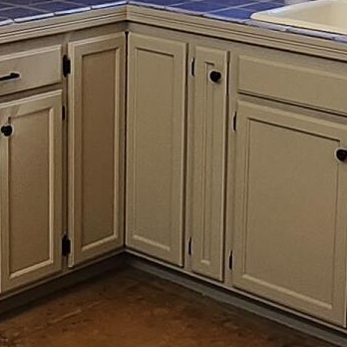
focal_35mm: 99
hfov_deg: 17.6
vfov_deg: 17.1
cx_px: 161
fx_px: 1123
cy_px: -23
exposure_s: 1/120
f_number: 2.2
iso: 80
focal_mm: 1.74
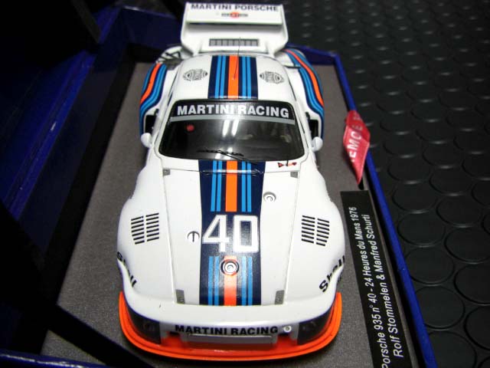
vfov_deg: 37.7
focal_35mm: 38
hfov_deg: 49.0
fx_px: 538
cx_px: 245
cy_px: 184
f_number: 3.4
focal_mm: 6.3
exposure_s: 1/50
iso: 200
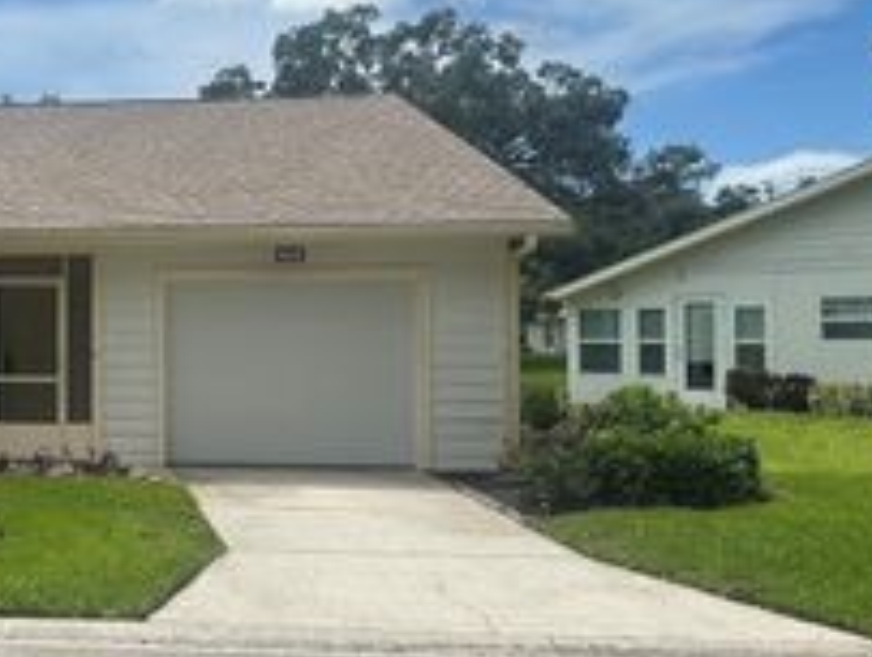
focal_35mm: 59
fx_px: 1489
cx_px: -125
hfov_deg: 29.0
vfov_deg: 24.9
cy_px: 311
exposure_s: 1/7042
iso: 80
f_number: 1.78
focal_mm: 6.86
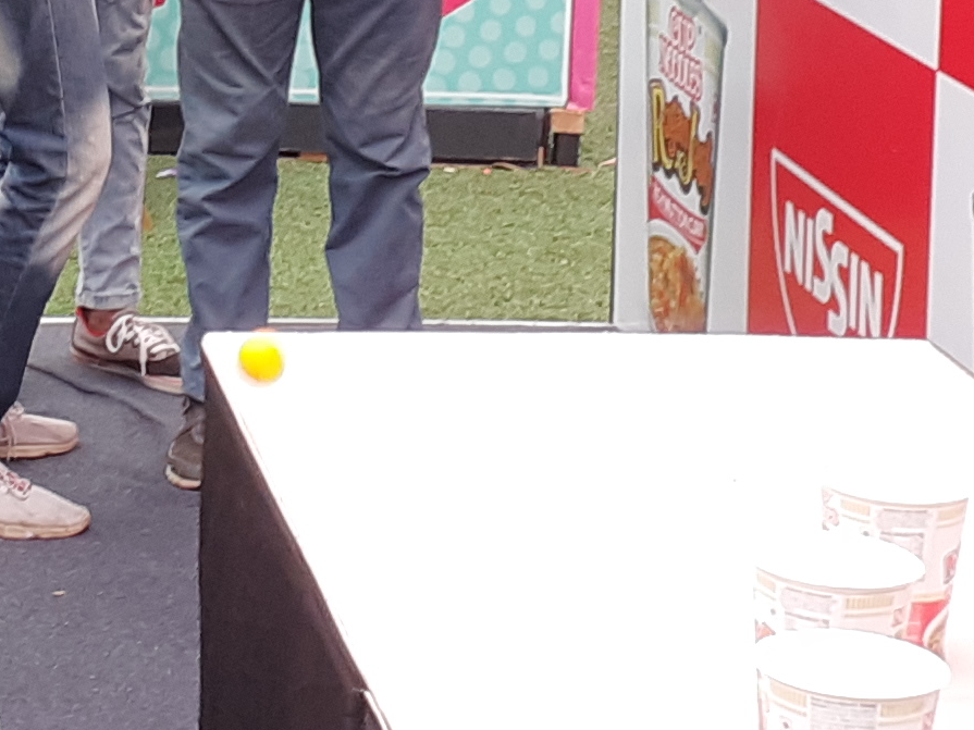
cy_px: -106
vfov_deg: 10.2
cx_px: 13
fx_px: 4023
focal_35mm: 143
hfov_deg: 13.6
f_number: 1.9
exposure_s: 1/100
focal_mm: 3.6
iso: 50
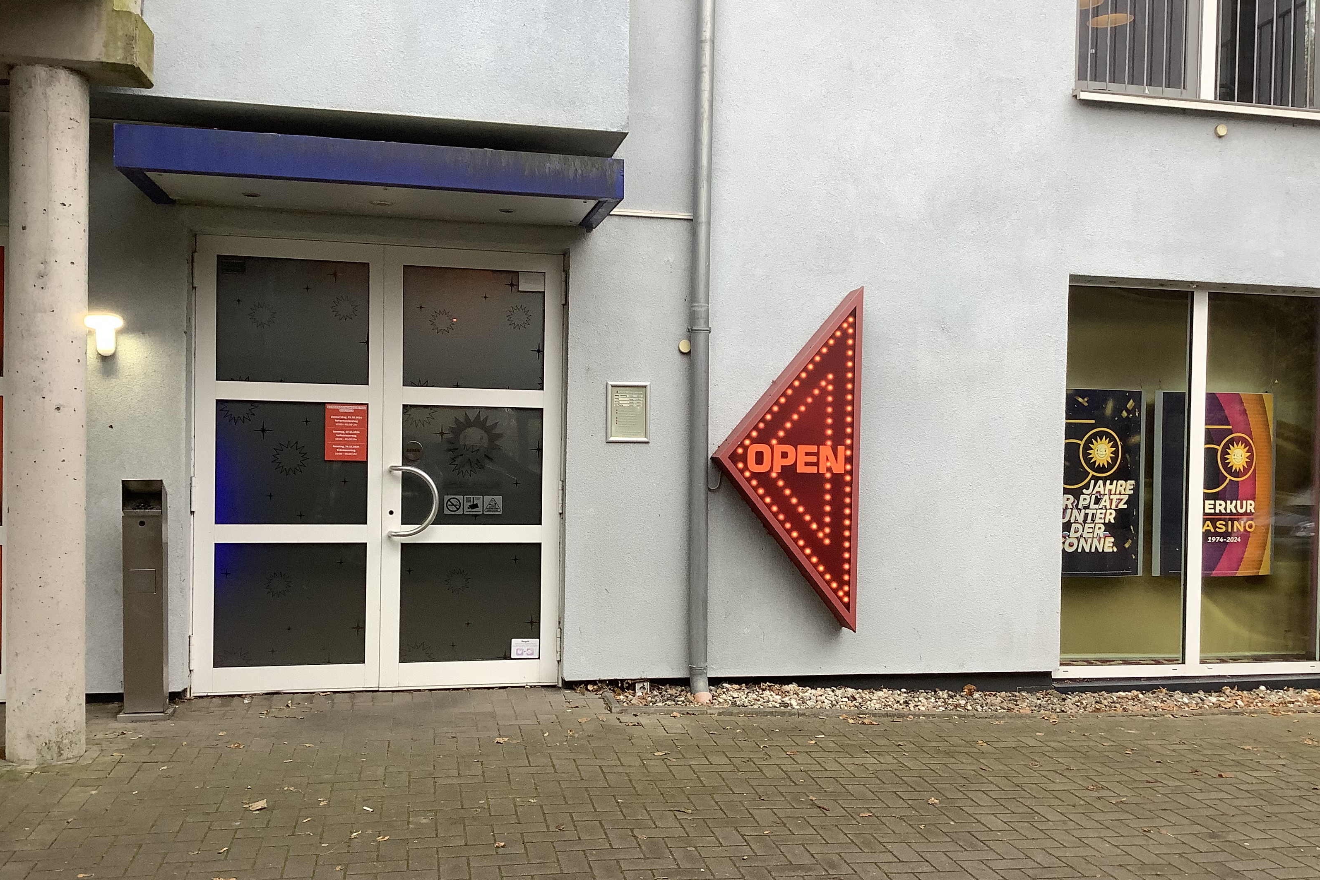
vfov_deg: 39.9
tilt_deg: -1.3
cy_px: 471
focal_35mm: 33
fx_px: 1210
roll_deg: -1.1
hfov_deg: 57.2
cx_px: 671
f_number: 2.4
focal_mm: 3.3
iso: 50
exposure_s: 1/120
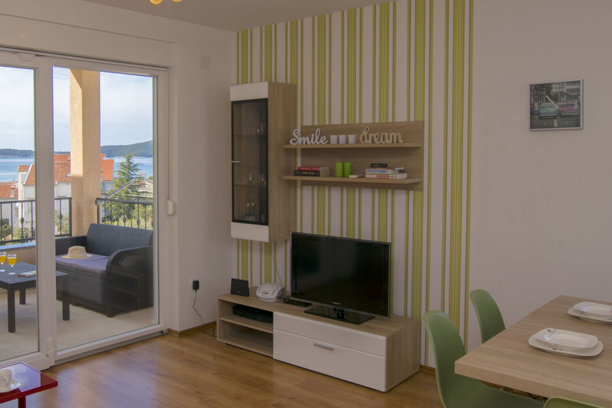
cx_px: 215
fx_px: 544
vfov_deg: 41.0
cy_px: 175
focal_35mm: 32
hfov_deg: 57.7
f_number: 5.6
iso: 100
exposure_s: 1/160
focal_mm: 10
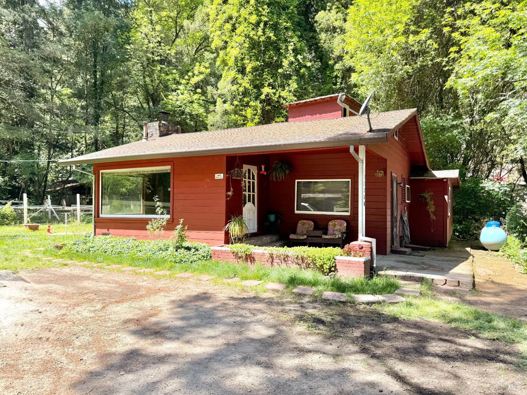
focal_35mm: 24
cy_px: 198
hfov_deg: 71.6
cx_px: 264
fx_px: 365
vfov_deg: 56.8
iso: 80
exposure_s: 1/967
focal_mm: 6.76
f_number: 1.78
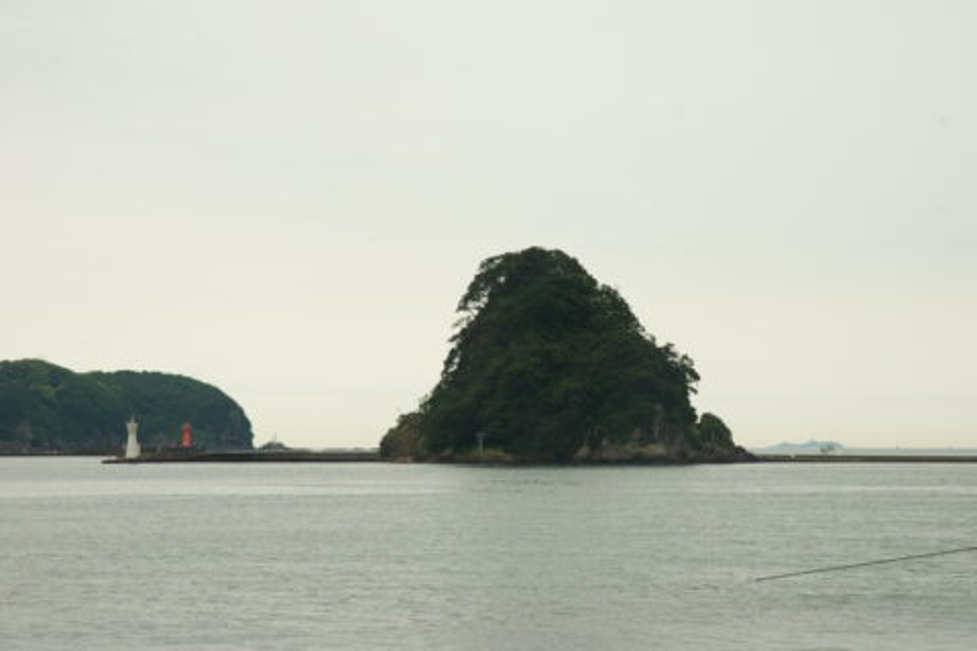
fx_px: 2524
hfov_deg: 21.9
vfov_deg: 14.7
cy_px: 326
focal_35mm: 93
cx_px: 488
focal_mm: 62
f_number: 14
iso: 100
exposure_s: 1/60
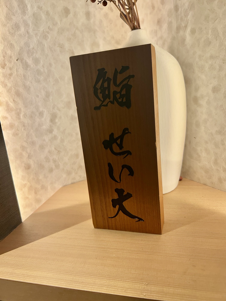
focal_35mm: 26
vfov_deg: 67.3
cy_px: 150
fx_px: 226
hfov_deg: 53.1
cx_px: 113
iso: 100
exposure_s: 1/100
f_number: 1.5
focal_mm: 5.7
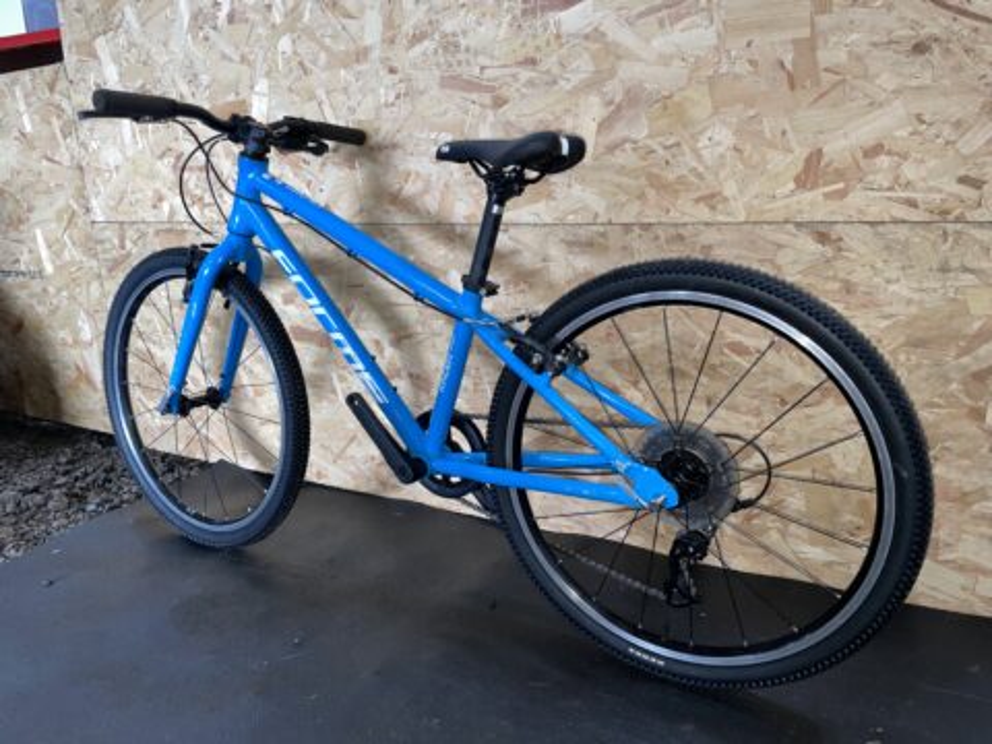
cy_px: 372
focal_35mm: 26
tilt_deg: -14.8
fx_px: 745
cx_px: 496
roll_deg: +2.6
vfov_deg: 53.1
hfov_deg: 67.3
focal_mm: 4.2
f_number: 1.6
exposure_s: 1/17
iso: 50
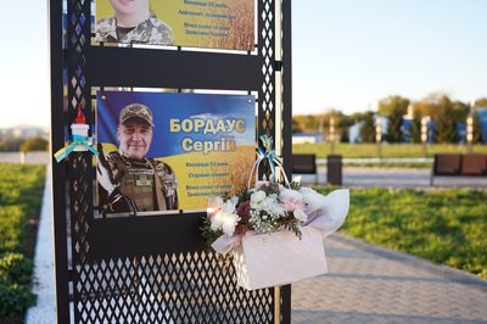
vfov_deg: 37.8
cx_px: 244
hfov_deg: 54.5
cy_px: 162
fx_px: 473
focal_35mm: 35
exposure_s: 1/640
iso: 320
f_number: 2.5
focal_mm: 35
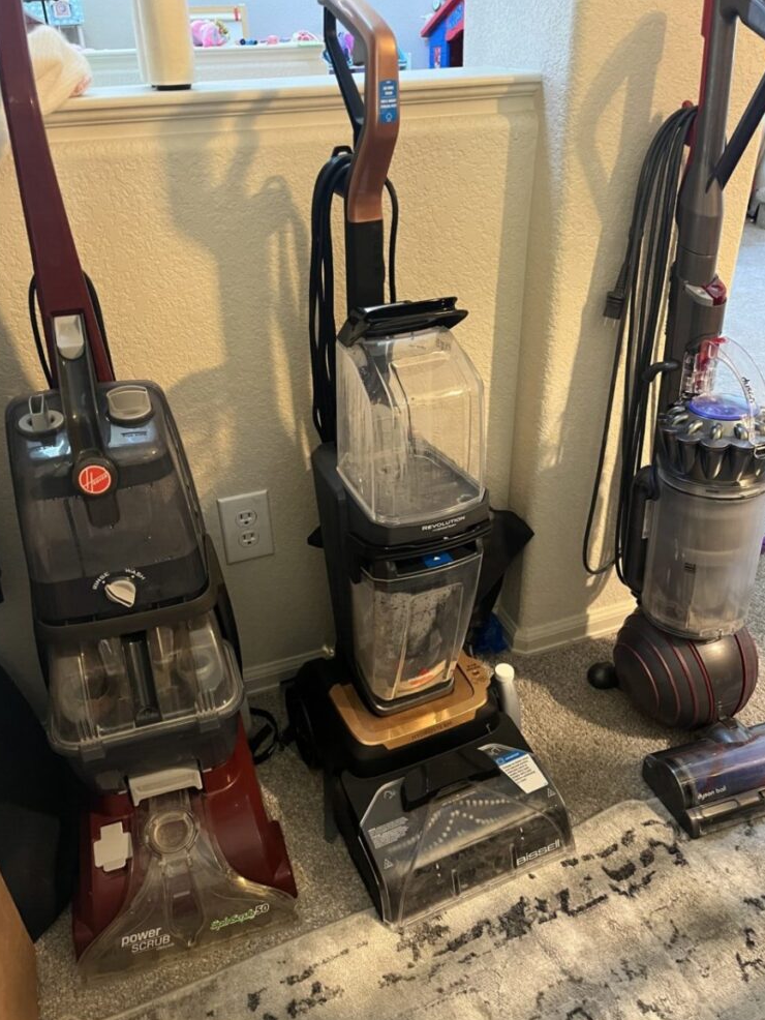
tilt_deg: -30.9
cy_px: 512
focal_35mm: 27
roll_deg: +1.6
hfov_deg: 51.4
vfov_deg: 65.3
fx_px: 795
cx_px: 375
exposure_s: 1/30
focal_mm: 5.1
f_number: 1.6
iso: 500
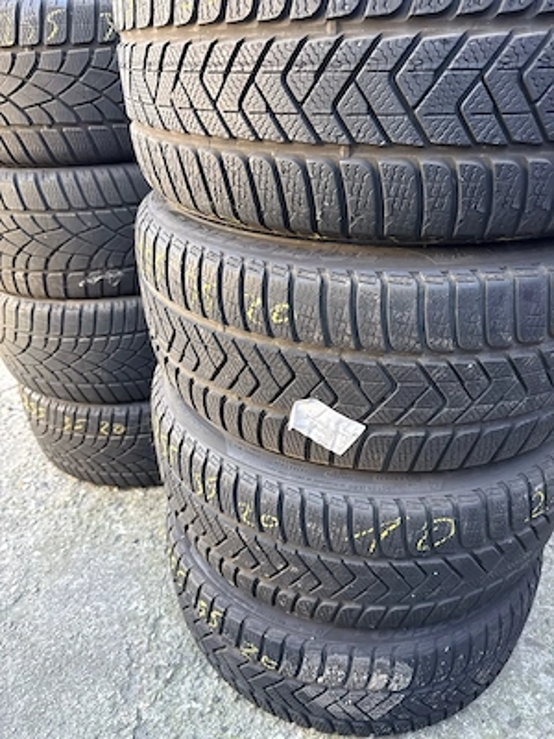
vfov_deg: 71.6
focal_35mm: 24
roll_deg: +4.2
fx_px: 512
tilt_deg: -33.9
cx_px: 277
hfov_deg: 56.8
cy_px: 370
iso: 160
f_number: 1.78
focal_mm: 6.76
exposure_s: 1/121
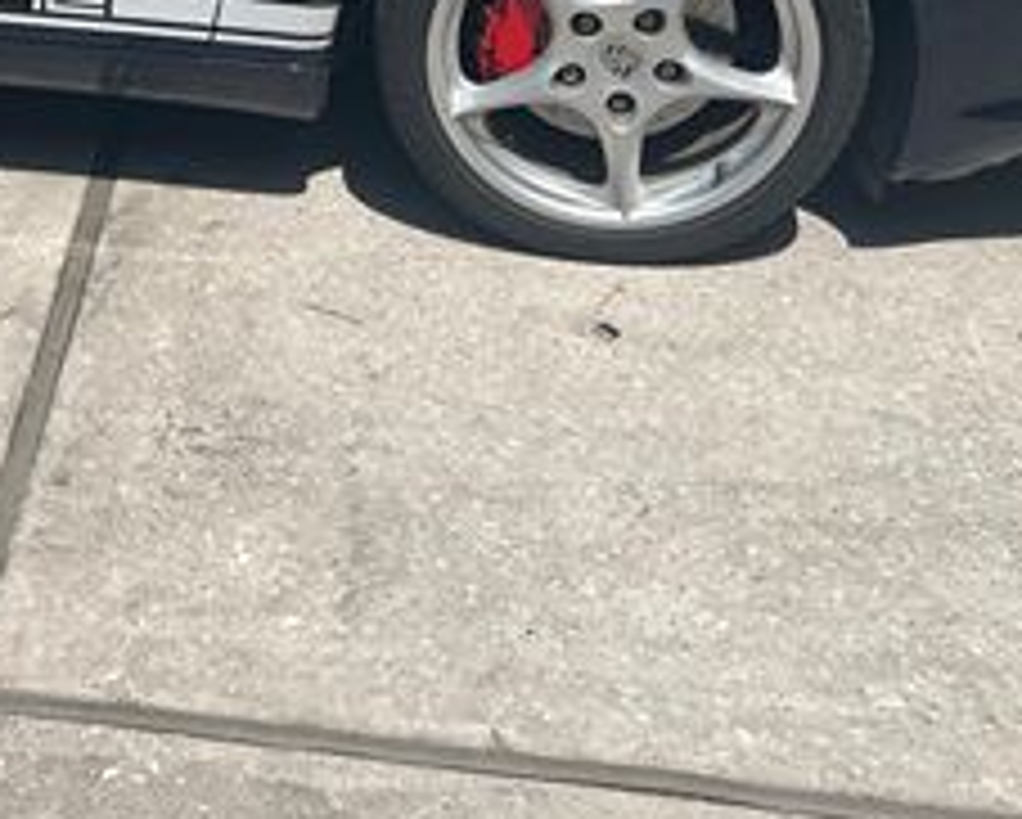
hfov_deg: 26.9
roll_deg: +0.3
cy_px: -94
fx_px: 2028
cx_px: 27
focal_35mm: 67
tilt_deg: -21.9
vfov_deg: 21.6
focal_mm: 5.7
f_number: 1.5
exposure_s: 1/6579
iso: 50
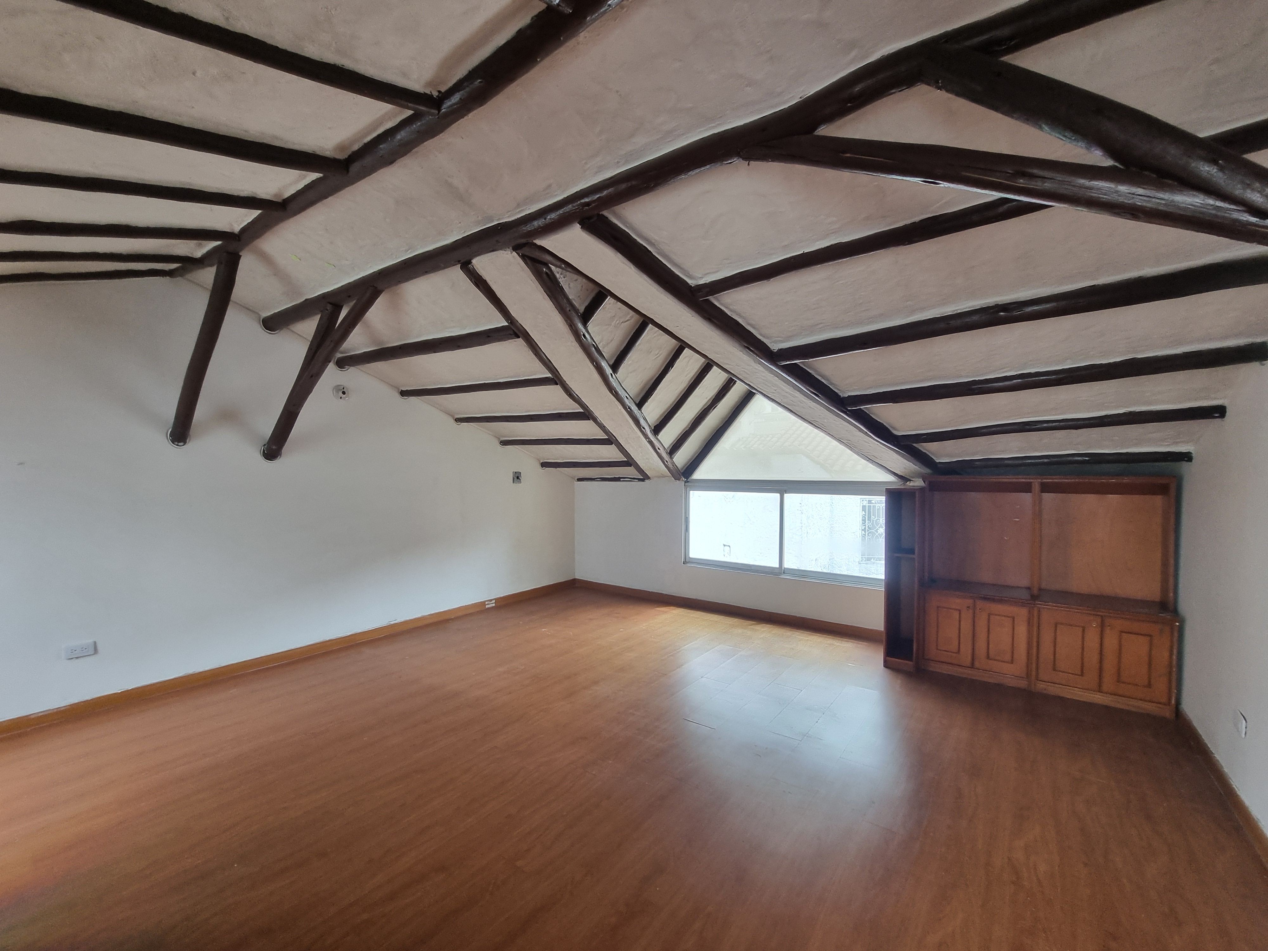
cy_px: 476
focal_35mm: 13
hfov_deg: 106.2
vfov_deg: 89.9
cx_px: 634
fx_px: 476
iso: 80
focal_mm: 2.2
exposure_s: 1/120
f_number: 2.2
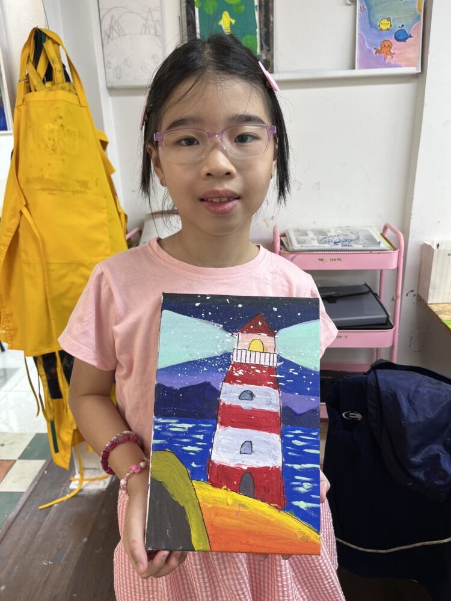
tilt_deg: -21.9
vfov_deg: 67.3
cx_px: 226
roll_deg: +2.2
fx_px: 452
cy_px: 300
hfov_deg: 53.1
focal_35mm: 26
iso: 50
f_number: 1.6
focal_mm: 5.1
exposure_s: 1/100
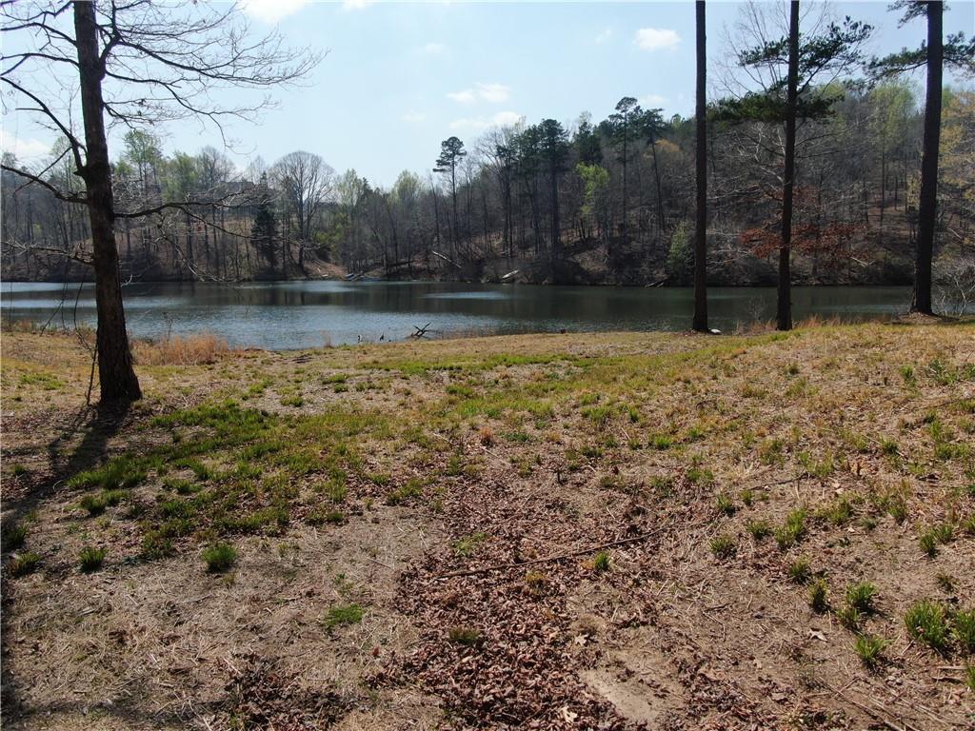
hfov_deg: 71.6
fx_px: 676
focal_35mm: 24
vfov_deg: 56.8
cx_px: 488
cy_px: 366
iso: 100
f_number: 2.8
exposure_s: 1/1600
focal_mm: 4.39
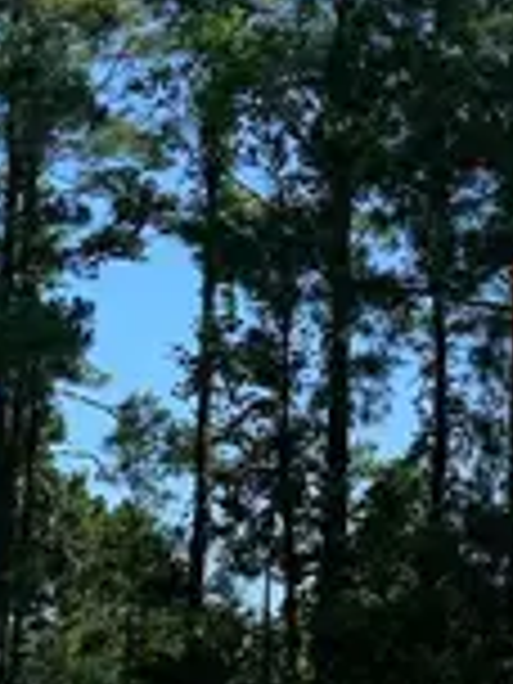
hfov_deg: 11.7
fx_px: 2470
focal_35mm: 125
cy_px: 115
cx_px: 562
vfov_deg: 15.6
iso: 25
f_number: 1.8
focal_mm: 4.25
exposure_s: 1/928
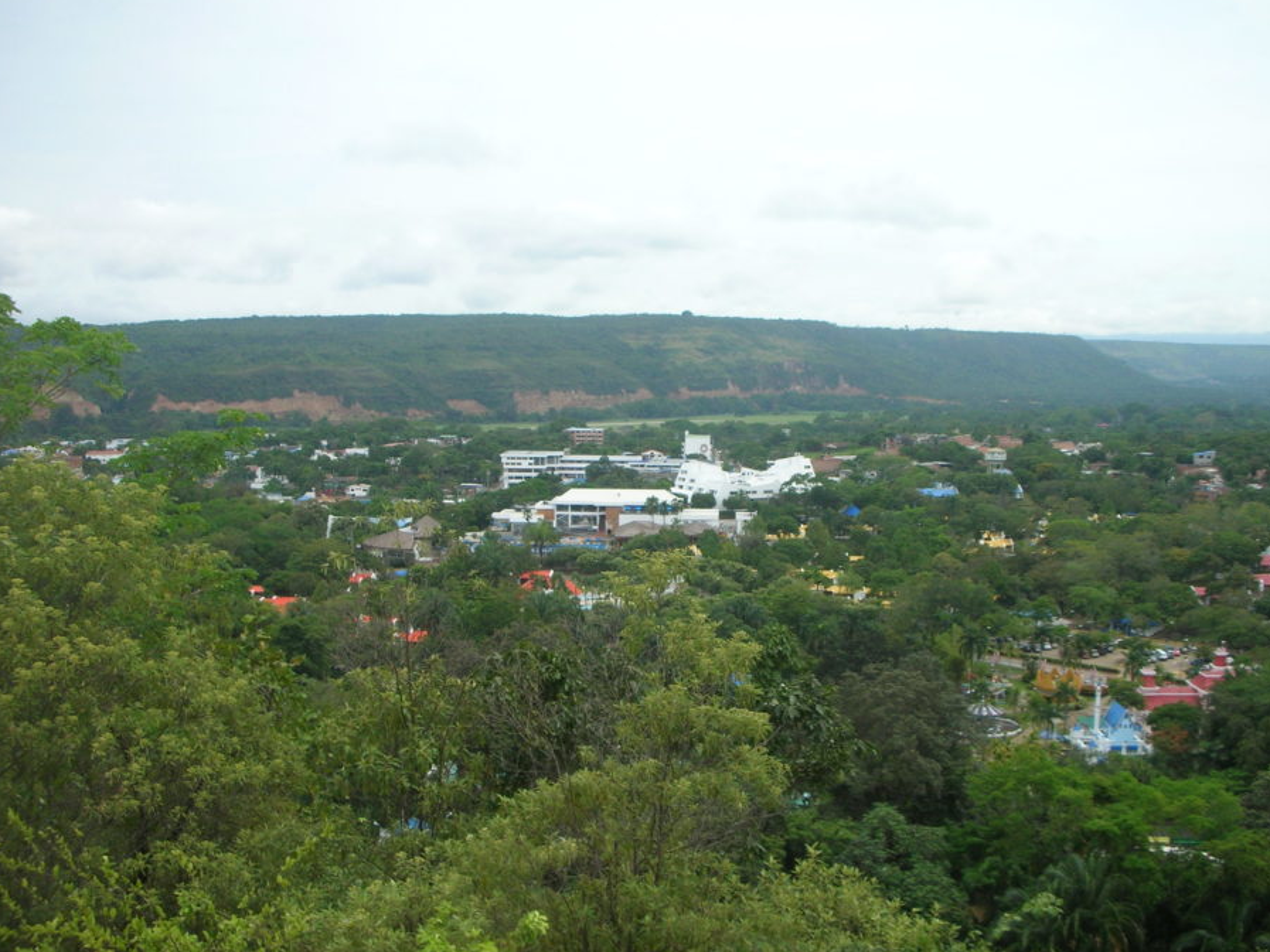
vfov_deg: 36.8
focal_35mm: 39
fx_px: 1431
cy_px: 499
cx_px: 650
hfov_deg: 47.9
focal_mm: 5.8
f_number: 8.5
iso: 50
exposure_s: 1/71.7
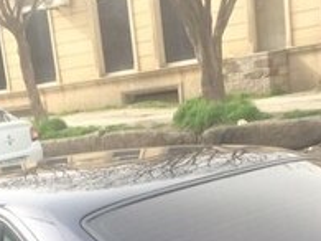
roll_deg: +8.0
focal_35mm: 98
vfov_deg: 13.8
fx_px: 908
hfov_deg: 20.0
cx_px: 128
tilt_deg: -17.6
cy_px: 402
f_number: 2.2
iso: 32
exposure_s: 1/456
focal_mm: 4.15
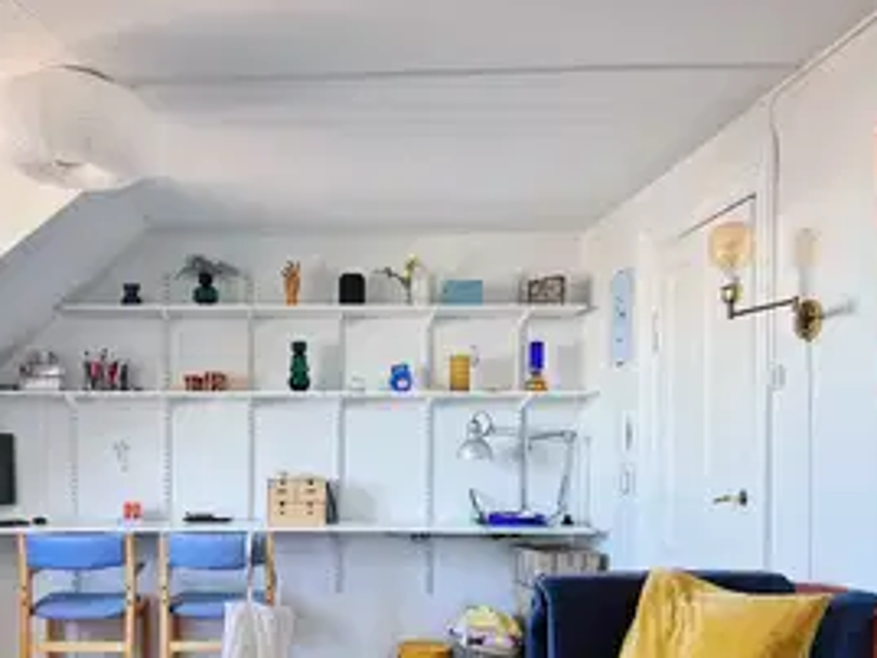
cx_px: 282
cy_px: 450
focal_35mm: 36
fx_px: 912
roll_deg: -0.4
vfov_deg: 39.1
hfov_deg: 50.3
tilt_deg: +0.2
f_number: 1.6
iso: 64
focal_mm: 5.1
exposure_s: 1/60
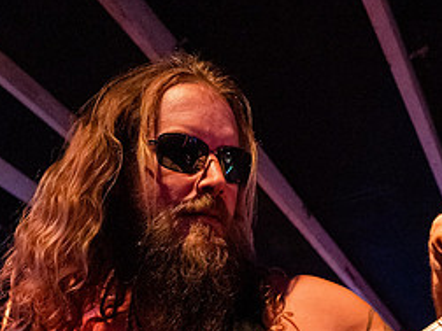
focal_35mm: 31
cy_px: 316
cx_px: 230
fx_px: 396
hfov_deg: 58.3
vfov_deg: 40.8
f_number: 2.8
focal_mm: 14
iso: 3200
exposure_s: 1/250
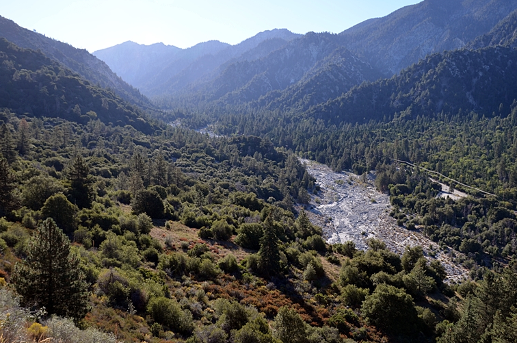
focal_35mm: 37
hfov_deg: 52.5
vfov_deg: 36.2
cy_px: 168
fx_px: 524
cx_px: 261
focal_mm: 23
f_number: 7.1
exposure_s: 1/200
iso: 100
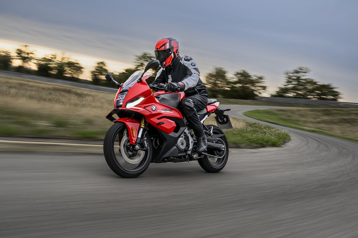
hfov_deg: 49.6
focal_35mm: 39
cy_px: 119
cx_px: 179
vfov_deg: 34.2
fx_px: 388
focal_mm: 39
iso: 200
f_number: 10
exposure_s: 1/25
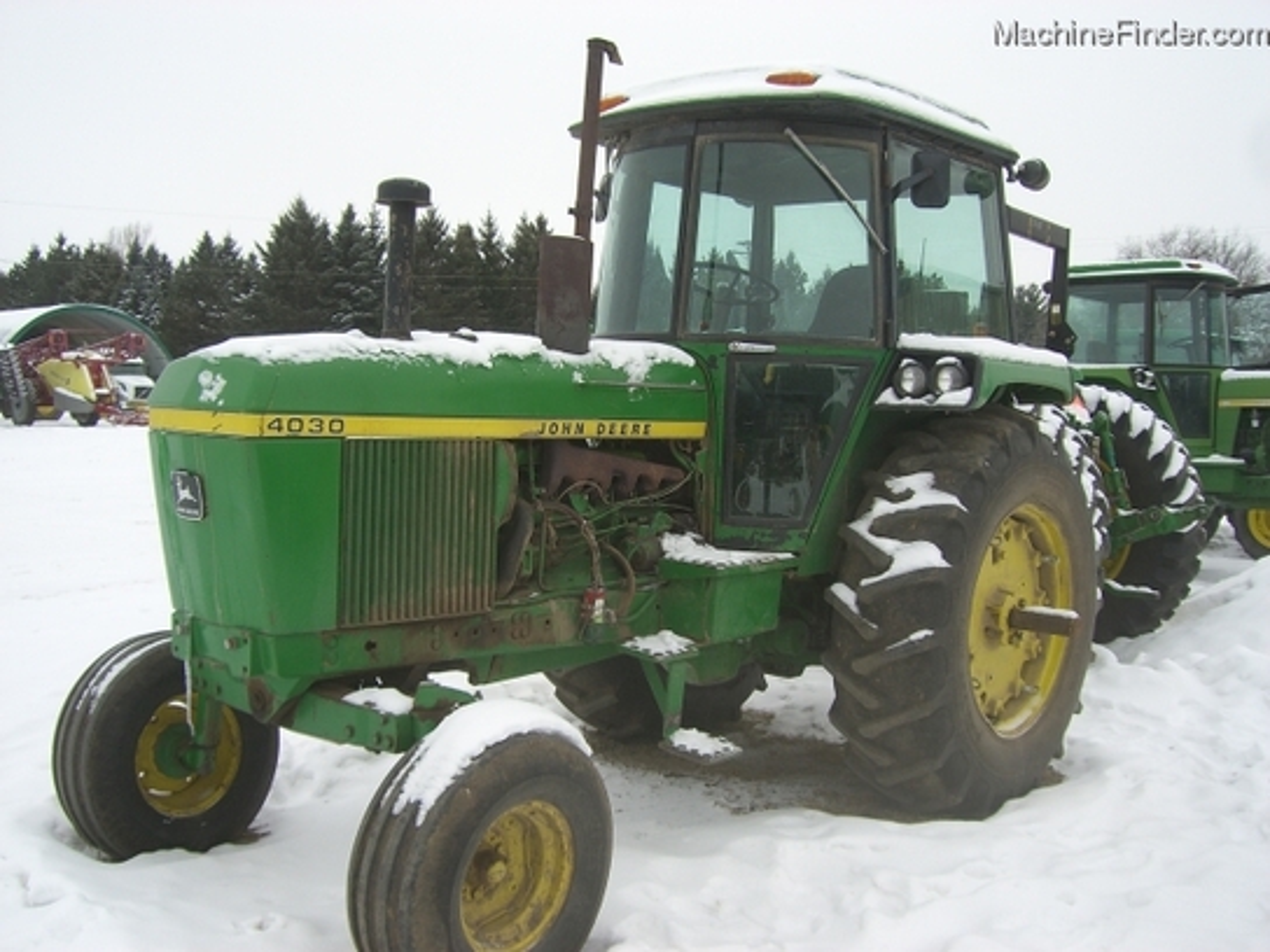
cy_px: 476
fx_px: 1394
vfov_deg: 37.7
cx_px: 635
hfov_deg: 49.0
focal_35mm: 38
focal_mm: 6.2
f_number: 4.3
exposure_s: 1/200
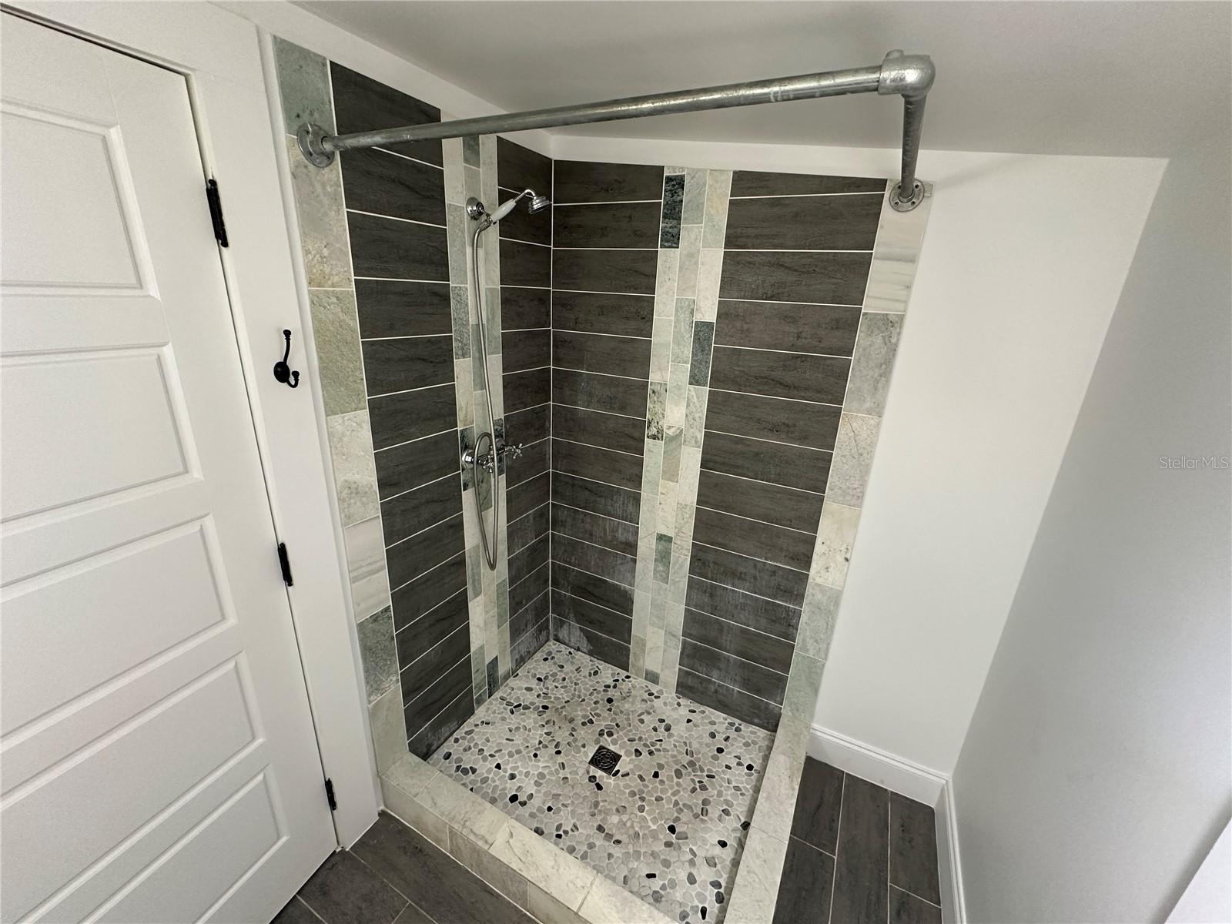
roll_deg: -2.3
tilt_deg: -18.5
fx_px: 498
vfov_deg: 85.7
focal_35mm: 14
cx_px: 616
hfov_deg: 102.1
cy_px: 462
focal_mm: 2.22
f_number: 2.2
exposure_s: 1/120
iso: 250
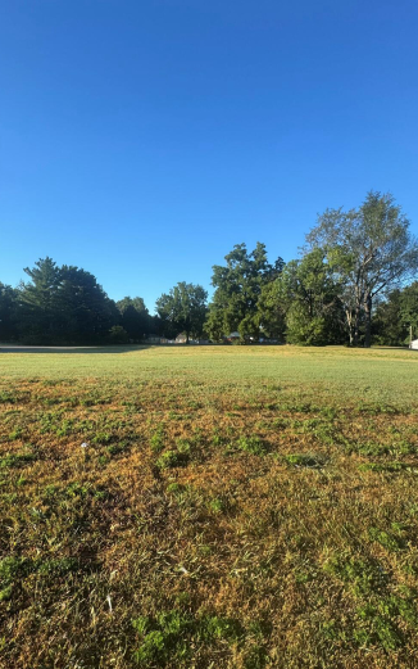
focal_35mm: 19
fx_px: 346
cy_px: 359
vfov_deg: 87.8
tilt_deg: -2.8
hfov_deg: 61.8
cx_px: 172
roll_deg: -1.5
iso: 50
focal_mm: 2.22
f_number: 2.2
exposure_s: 1/749
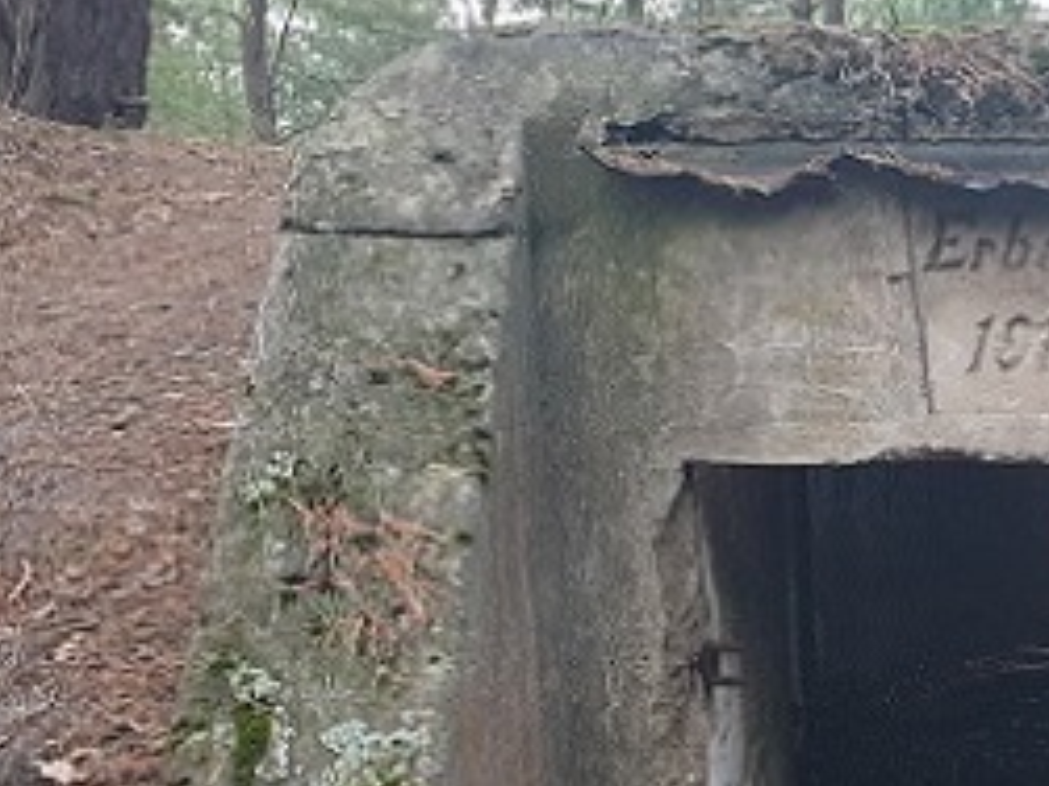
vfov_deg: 19.6
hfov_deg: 24.4
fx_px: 2241
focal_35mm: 74
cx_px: 1189
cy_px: 684
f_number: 2.4
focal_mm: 4.3
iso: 250
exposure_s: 1/33
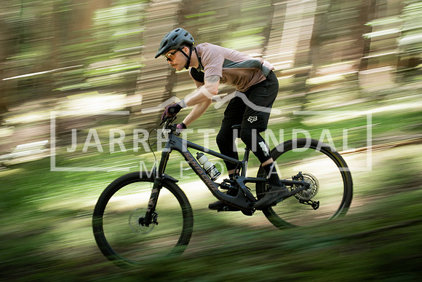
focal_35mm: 75
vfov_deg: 18.2
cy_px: 141
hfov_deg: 27.0
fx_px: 879
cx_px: 211
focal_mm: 50
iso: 450
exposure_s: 1/40
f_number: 9
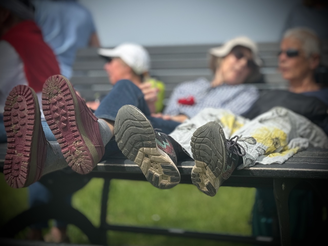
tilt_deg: +8.6
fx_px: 455
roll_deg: -1.8
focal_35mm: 48
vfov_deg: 30.3
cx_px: 164
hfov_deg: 39.7
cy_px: 123
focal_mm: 6.76
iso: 64
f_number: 1.78
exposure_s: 1/5376
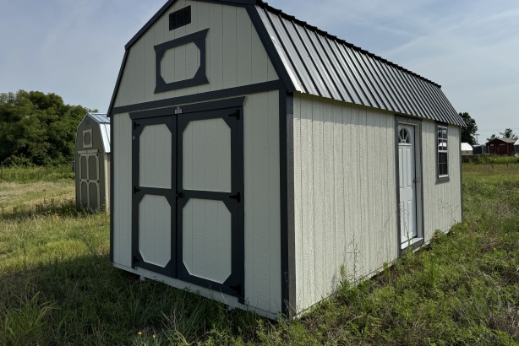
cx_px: 270
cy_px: 150
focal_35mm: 26
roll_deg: +3.3
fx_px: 375
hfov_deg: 69.3
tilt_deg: +1.5
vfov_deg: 49.5
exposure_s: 1/9009
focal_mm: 6.76
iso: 80
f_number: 1.78
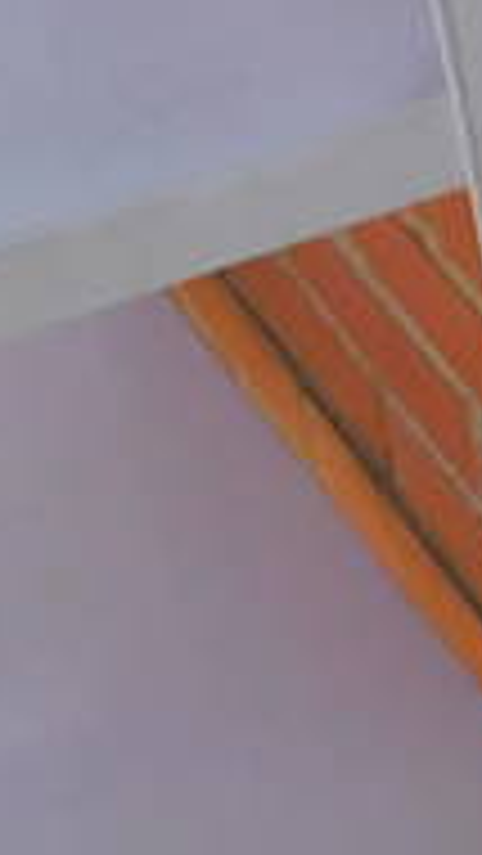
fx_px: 4495
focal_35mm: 198
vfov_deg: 10.8
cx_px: 1622
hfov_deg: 5.6
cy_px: 110
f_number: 3
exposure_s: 1/400
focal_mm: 4
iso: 125
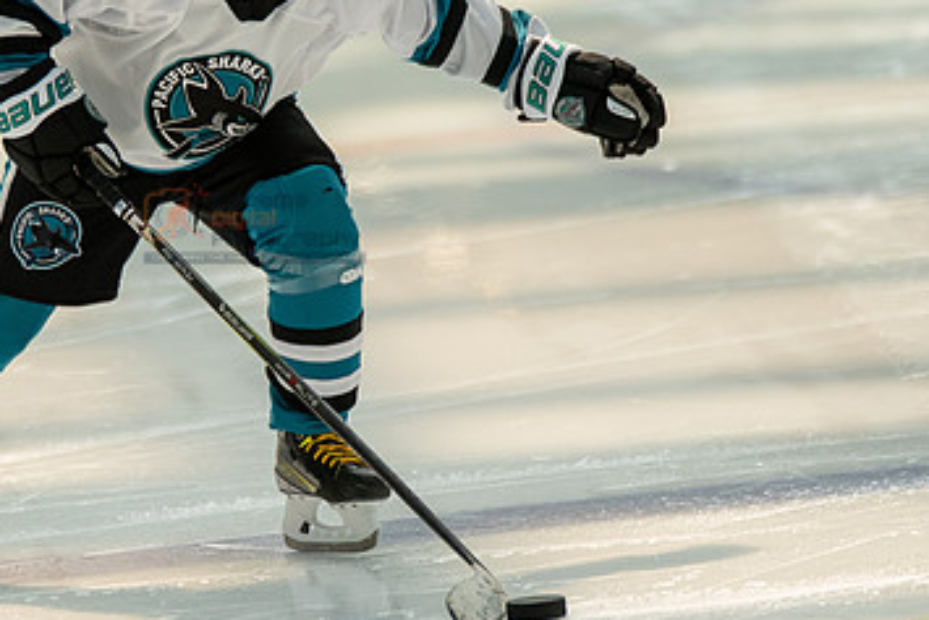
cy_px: 352
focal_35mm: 646
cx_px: 183
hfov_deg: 3.2
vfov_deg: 2.1
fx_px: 16676
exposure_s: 1/2500
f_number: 3.2
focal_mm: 261
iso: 1600
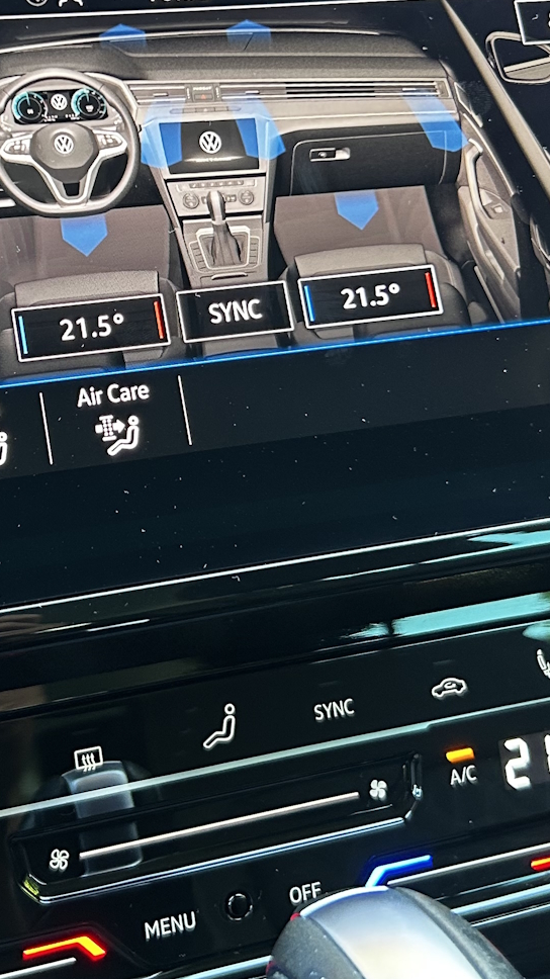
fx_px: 1531
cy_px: 342
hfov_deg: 20.3
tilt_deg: -16.2
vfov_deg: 35.2
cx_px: 156
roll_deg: +0.5
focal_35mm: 59
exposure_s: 1/58
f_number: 1.5
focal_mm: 5.7
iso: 200
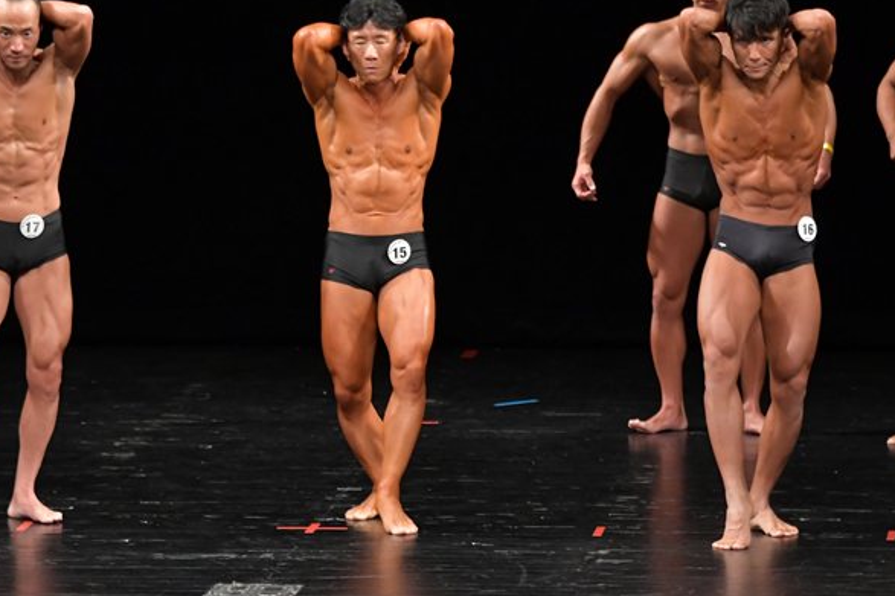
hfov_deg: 6.9
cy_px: 285
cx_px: 402
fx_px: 7381
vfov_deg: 4.6
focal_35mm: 297
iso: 3200
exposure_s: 1/400
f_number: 5.6
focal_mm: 150
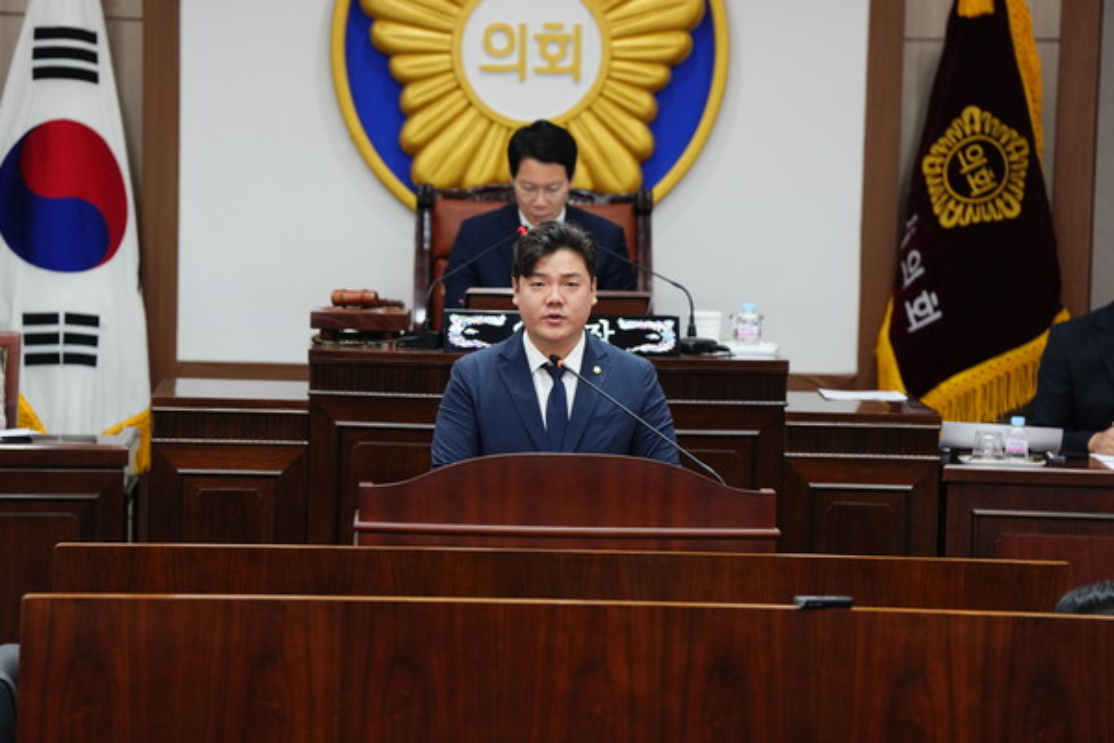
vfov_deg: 8.3
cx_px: 557
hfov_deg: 12.5
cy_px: 372
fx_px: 5105
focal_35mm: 165
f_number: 3.2
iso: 1600
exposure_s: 1/250
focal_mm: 165
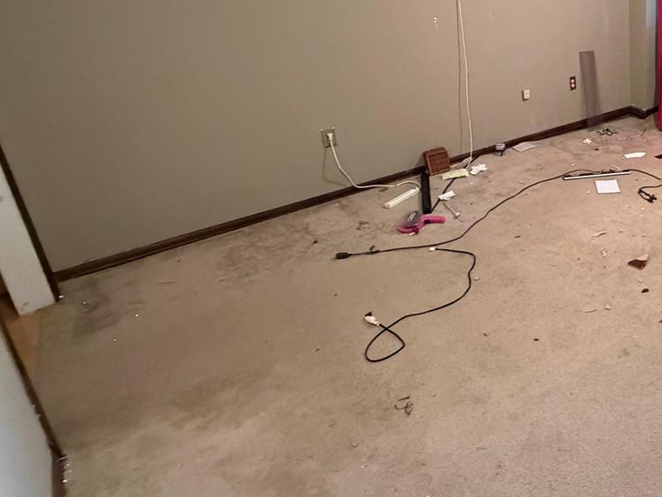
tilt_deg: -18.6
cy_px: 135
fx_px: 574
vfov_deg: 45.4
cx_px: 644
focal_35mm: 30
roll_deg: +0.7
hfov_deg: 50.1
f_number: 2.2
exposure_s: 1/60
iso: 1000
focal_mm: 2.22
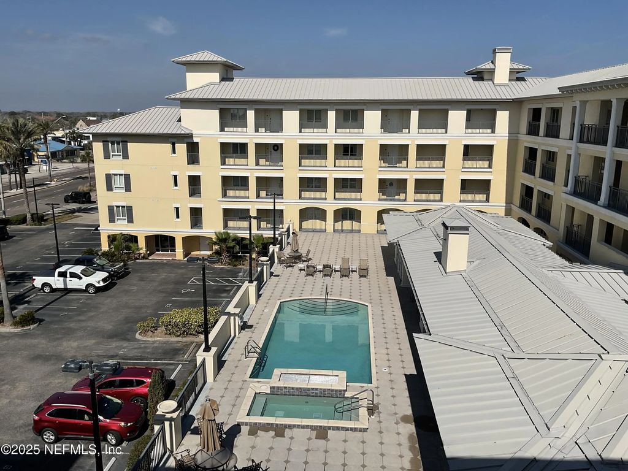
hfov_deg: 61.7
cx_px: 314
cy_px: 236
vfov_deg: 48.2
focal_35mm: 29
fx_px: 526
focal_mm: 3
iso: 16
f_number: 1.8
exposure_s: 1/5263
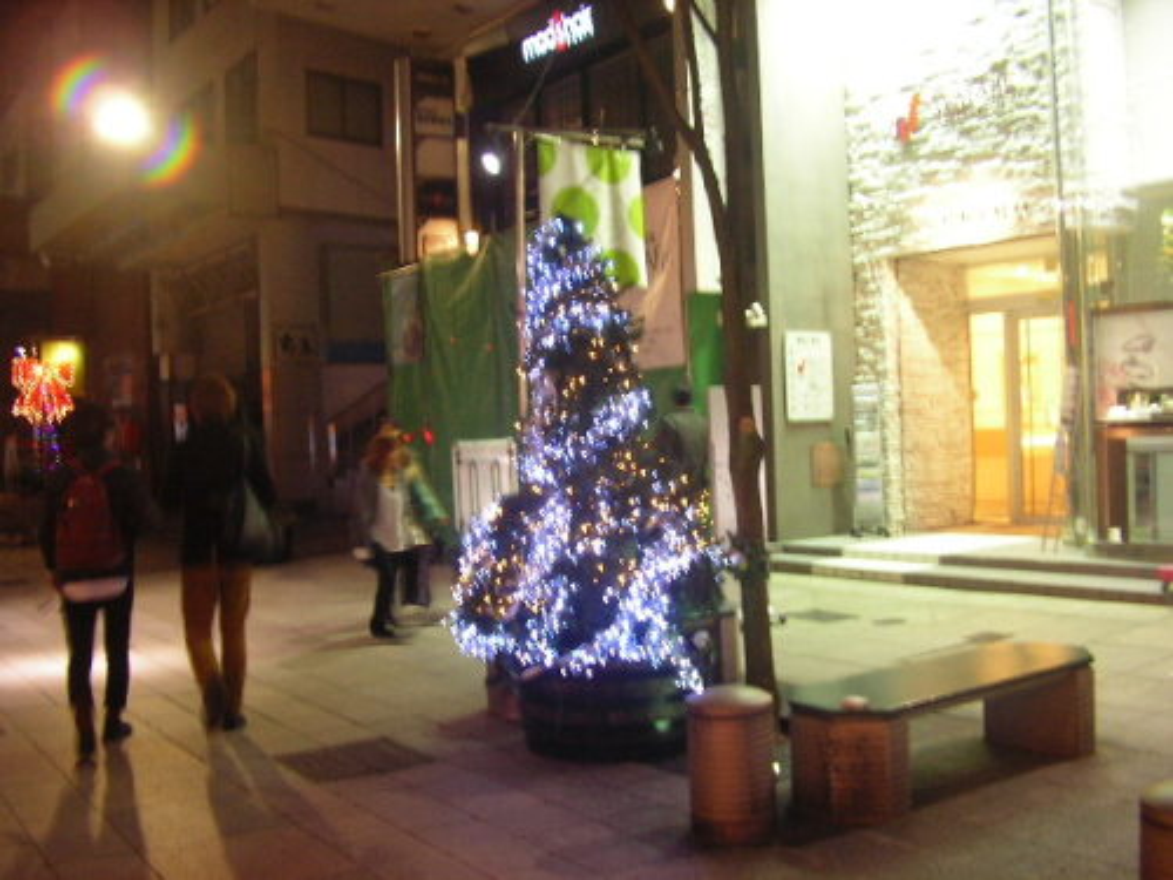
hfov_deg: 49.0
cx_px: 586
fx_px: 1288
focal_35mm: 38
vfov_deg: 37.7
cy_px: 440
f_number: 2.9
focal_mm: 5.8
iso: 100
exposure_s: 1/7.6
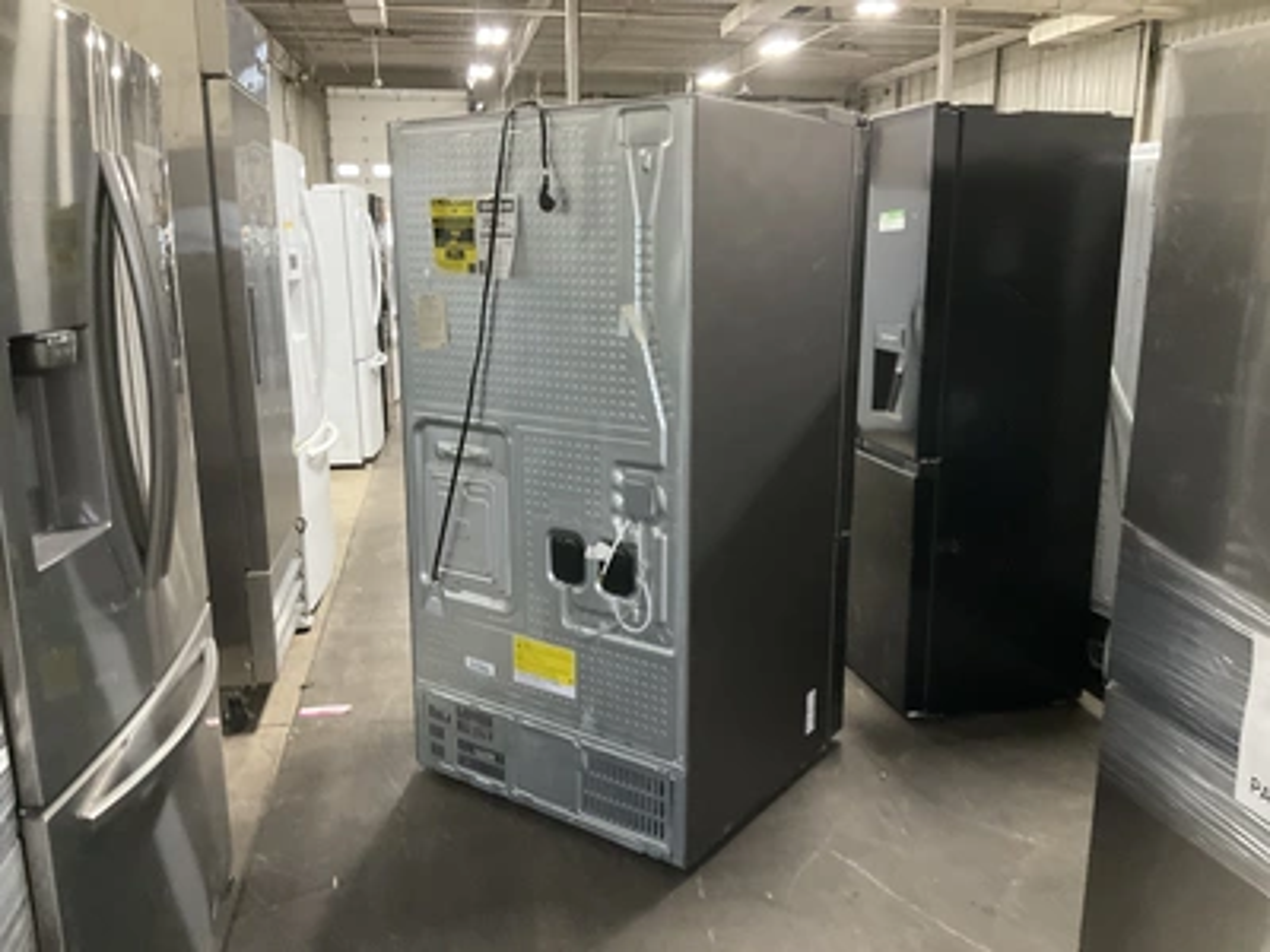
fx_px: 1064
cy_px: 476
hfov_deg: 61.7
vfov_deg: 48.2
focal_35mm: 29
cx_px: 635
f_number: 1.8
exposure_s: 1/30
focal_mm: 3
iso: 400
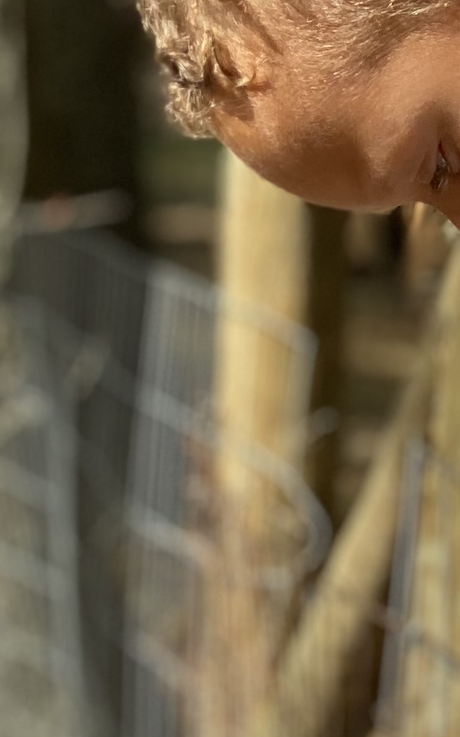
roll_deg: -3.4
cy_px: 639
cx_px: 690
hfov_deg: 6.1
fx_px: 4252
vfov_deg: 9.9
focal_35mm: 212
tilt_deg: -5.3
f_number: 2
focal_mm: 6
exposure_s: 1/287
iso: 20
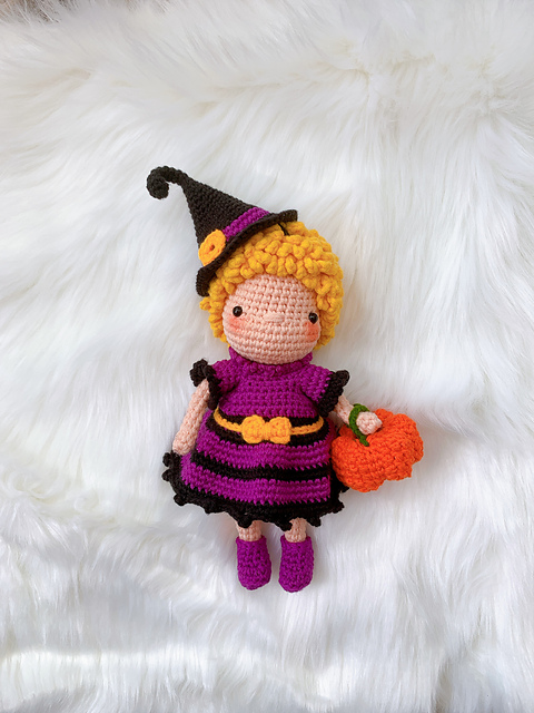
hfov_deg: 53.1
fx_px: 535
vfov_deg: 67.3
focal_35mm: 26
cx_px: 267
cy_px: 356
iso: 25
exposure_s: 1/234
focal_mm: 4.25
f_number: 1.8
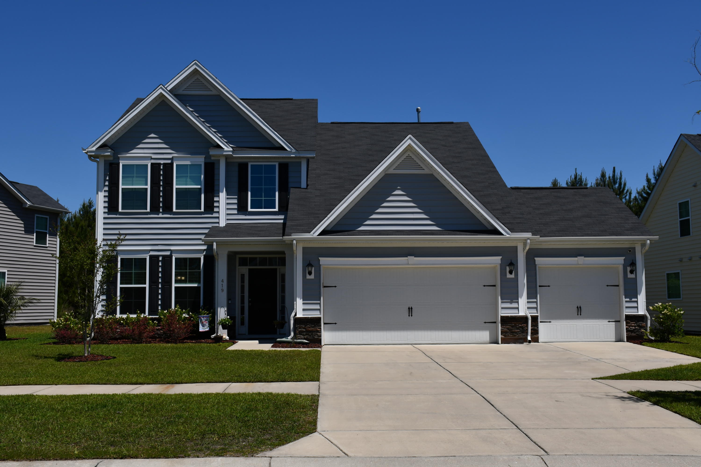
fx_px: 759
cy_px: 234
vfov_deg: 34.2
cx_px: 350
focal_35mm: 39
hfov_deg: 49.6
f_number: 10
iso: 100
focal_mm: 26
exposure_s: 1/400
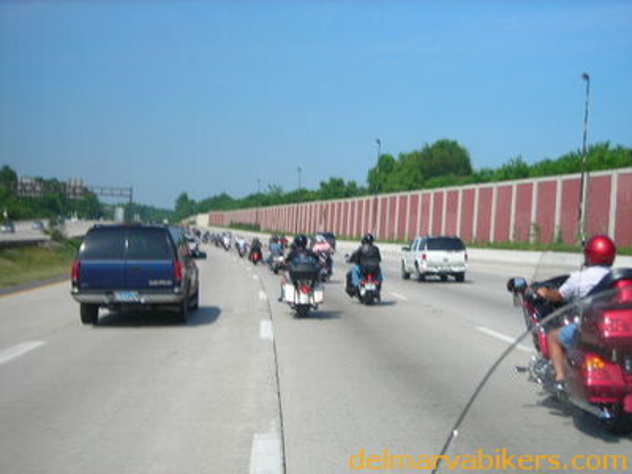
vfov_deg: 26.6
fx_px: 1004
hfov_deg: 34.9
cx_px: 316
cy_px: 237
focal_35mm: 55
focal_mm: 9.1
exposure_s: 1/134
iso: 50
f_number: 7.3
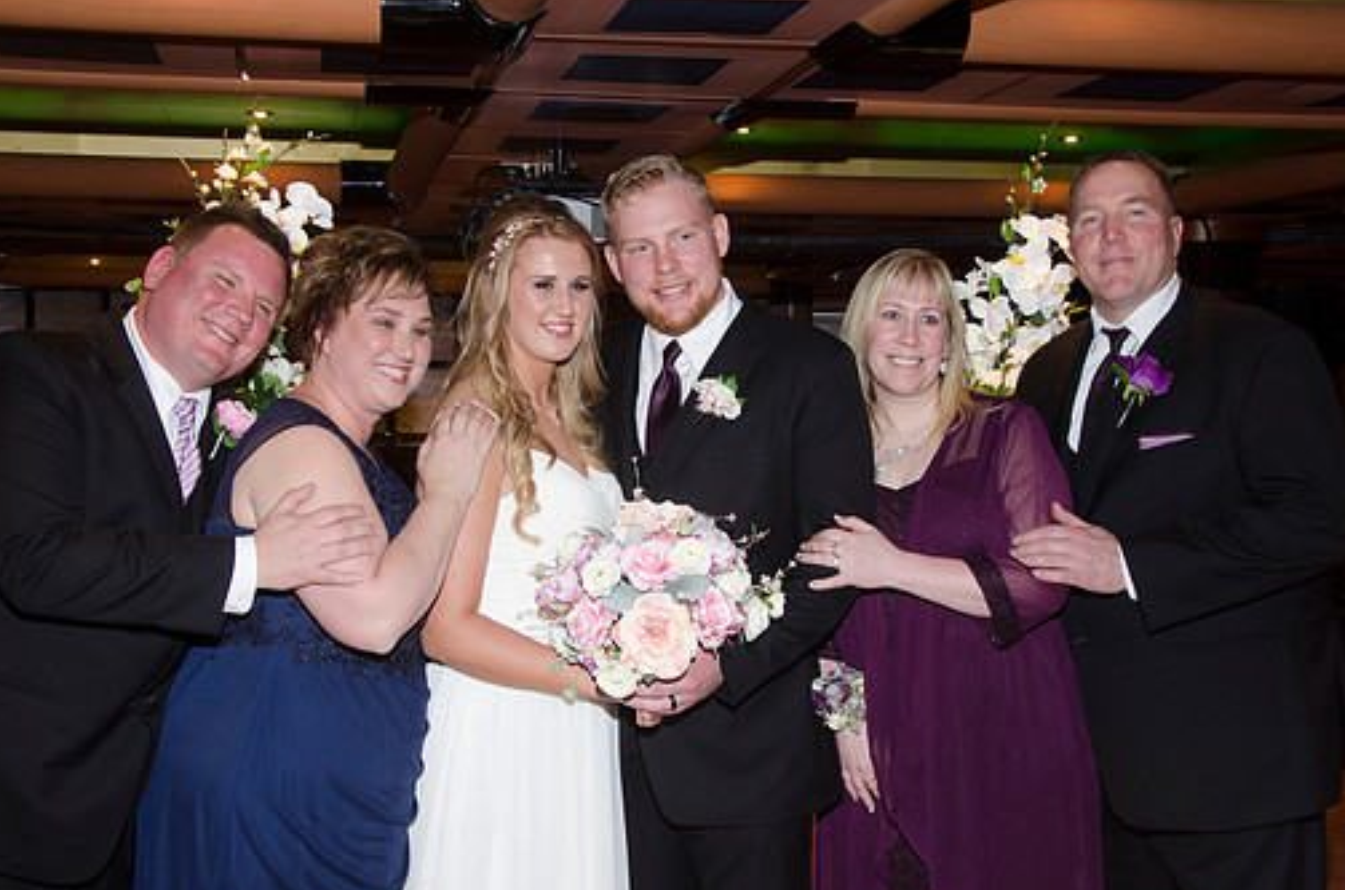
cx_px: 668
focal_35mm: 45
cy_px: 449
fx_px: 1678
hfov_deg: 43.7
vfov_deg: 29.7
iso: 400
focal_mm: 26
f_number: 5.6
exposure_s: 1/60
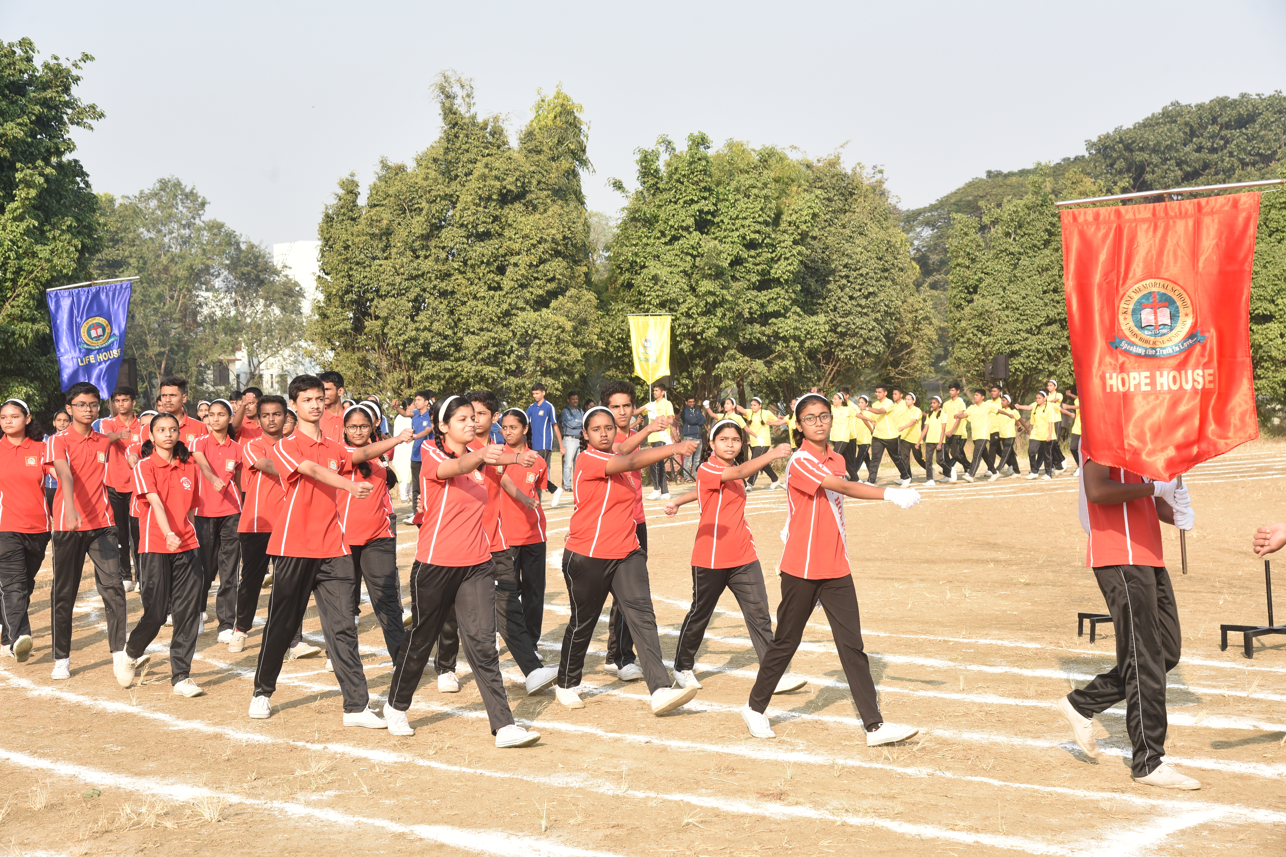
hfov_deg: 32.4
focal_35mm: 62
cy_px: 428
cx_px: 643
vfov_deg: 21.9
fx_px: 2215
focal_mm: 62
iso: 320
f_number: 8
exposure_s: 1/250
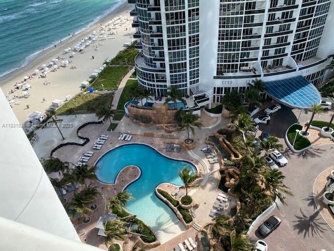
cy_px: 126
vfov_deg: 53.1
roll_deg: +6.1
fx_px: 251
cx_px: 167
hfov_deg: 67.3
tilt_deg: -37.9
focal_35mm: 26
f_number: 1.8
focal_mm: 4.25
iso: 32
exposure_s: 1/2519
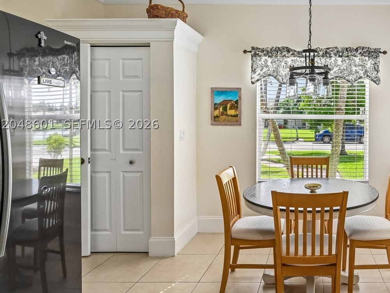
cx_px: 311
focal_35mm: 27
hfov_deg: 60.5
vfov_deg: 51.5
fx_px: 302
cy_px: 124
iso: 2500
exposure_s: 1/1600
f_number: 8
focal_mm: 16.5
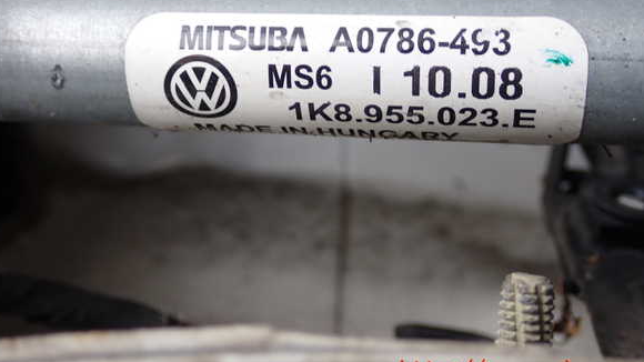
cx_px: 318
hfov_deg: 39.2
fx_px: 905
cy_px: 135
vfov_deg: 22.6
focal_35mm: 53
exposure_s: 1/125
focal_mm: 8.4
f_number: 3.1
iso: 125
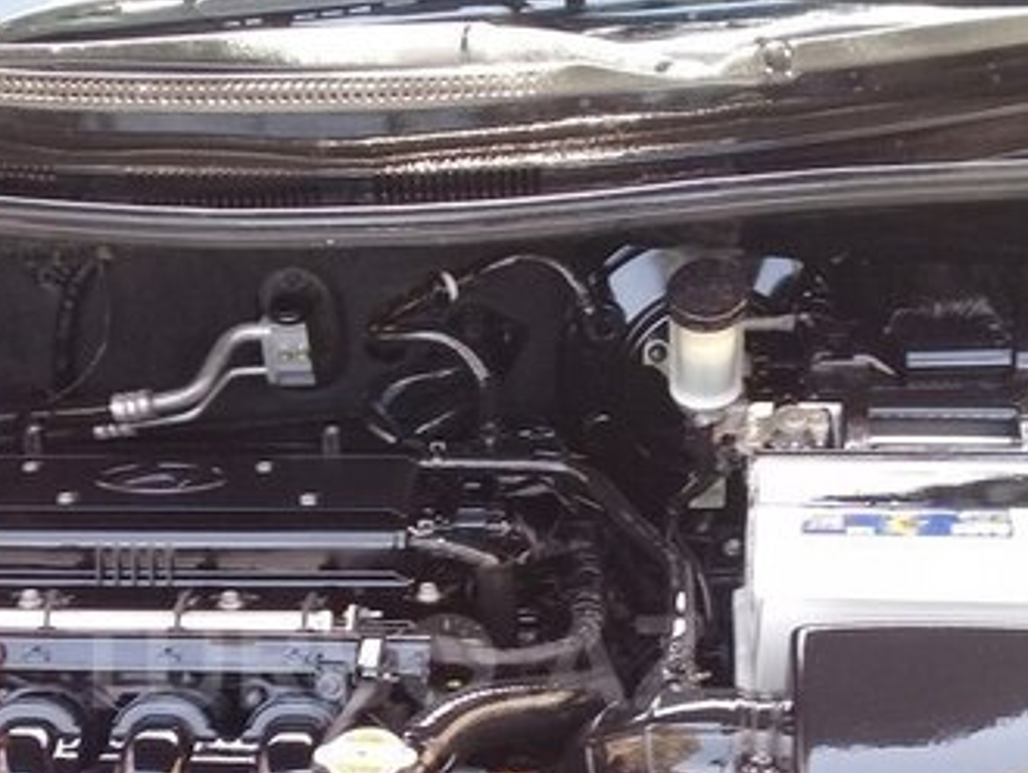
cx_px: 386
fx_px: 1843
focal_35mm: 62
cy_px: 662
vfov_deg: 23.2
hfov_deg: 31.0
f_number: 2.2
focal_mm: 3.3
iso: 50
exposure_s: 1/50
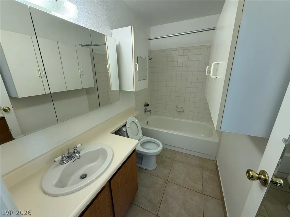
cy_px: 108
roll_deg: +0.2
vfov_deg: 85.7
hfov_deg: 102.1
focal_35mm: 14
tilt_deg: -17.5
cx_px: 145
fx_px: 117
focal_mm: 2.22
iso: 160
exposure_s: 1/120
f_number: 2.2
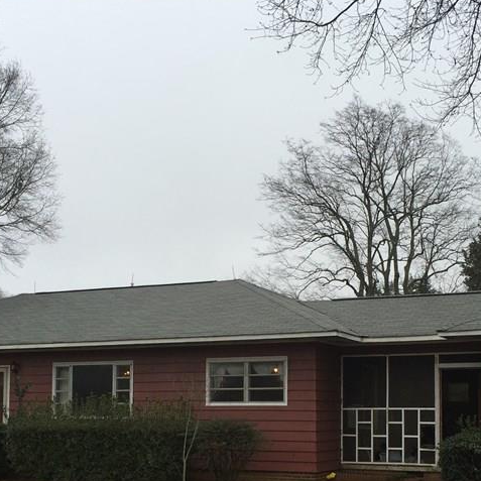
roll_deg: -0.3
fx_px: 865
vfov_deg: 30.5
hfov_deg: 31.1
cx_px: 263
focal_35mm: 55
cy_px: 373
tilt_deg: +2.3
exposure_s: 1/618
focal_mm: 4.15
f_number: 2.2
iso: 32
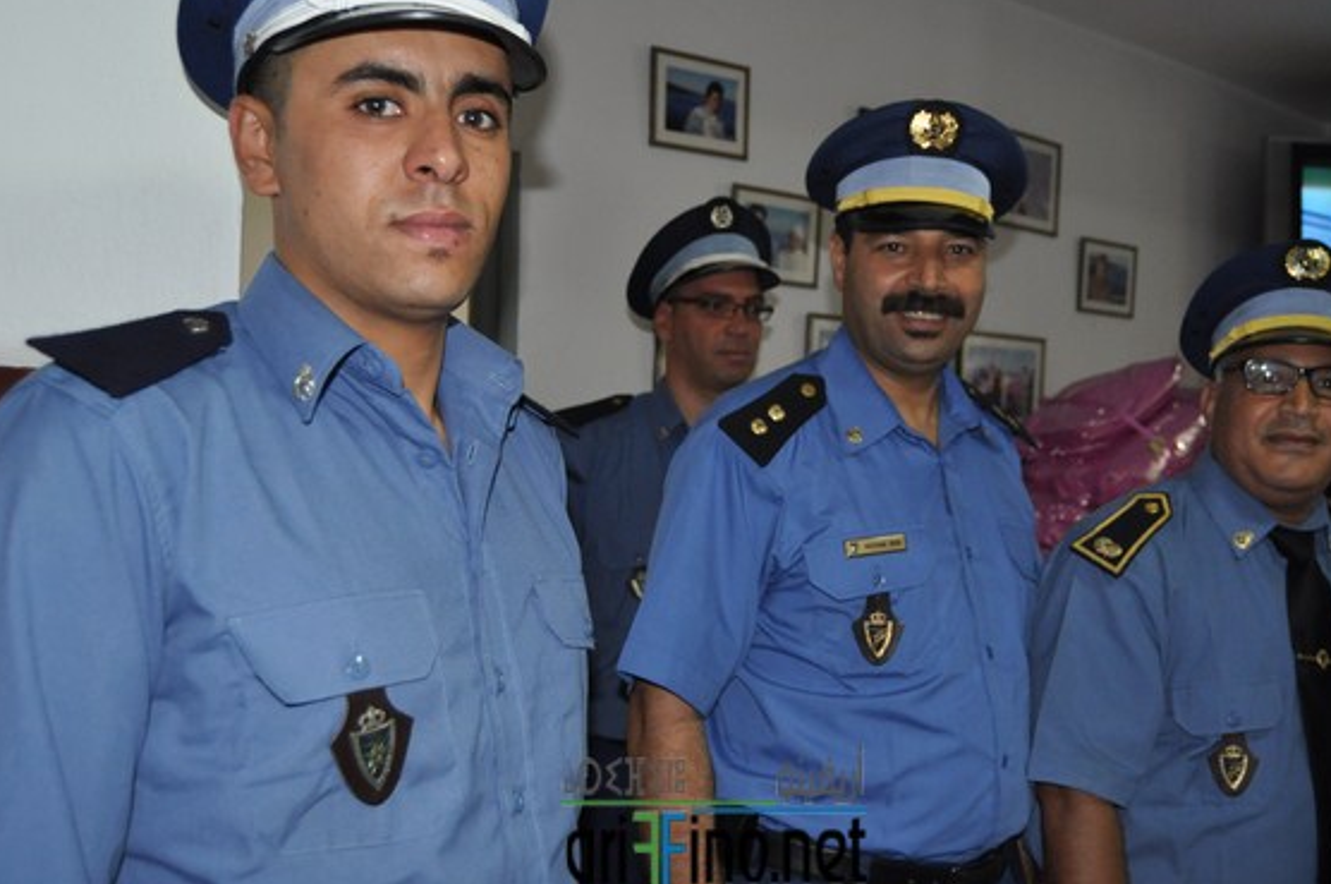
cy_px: 437
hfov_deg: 50.7
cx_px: 713
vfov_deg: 35.0
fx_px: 1403
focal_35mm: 38
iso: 800
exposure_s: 1/60
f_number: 3.5
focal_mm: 22
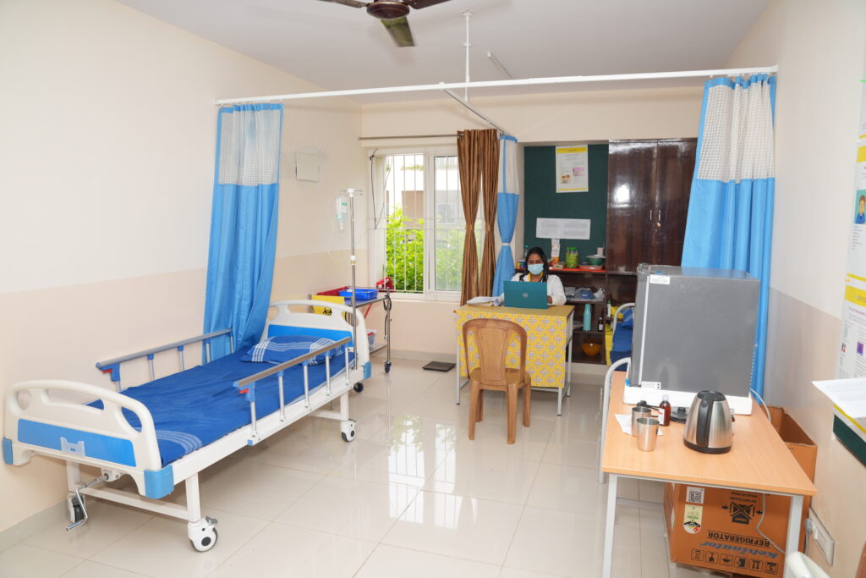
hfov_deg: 73.7
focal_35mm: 24
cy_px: 289
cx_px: 433
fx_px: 577
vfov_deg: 53.1
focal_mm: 24
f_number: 5.6
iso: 320
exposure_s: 1/200
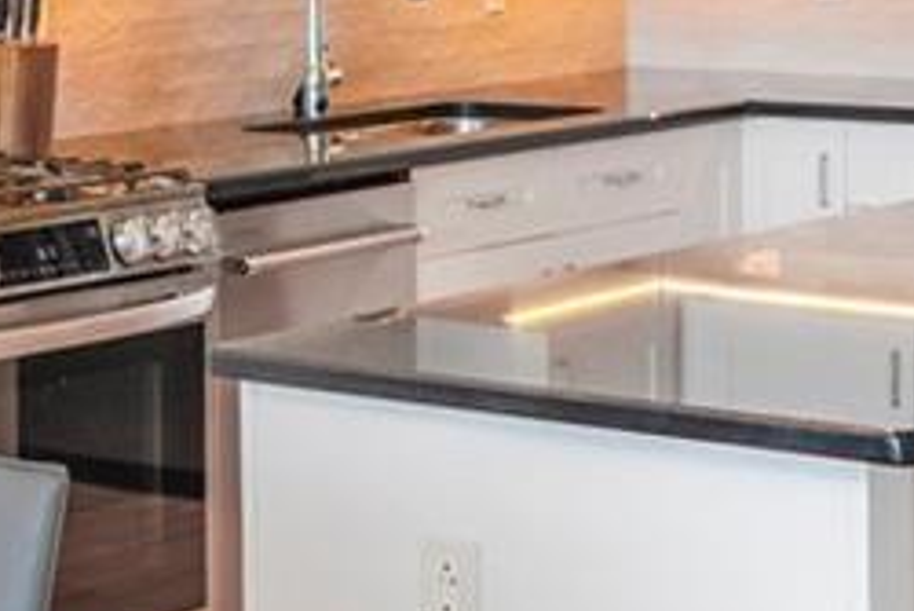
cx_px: 37
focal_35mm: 115
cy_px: -143
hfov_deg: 17.4
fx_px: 2921
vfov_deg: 11.7
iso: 100
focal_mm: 12
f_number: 2.8
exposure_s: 1/60
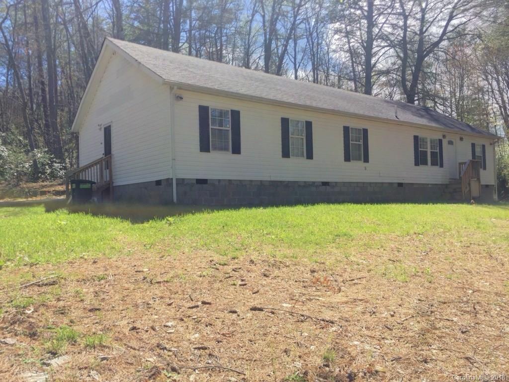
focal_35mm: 29
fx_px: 426
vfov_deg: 48.2
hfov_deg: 61.7
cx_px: 254
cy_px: 191
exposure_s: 1/1319
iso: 32
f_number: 2.2
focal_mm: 4.15
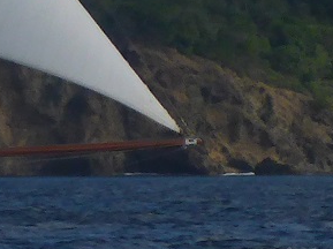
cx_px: -603
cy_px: -306
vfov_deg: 1.6
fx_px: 8657
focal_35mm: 901
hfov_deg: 2.2
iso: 100
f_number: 5.9
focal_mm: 22.8
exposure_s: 1/400
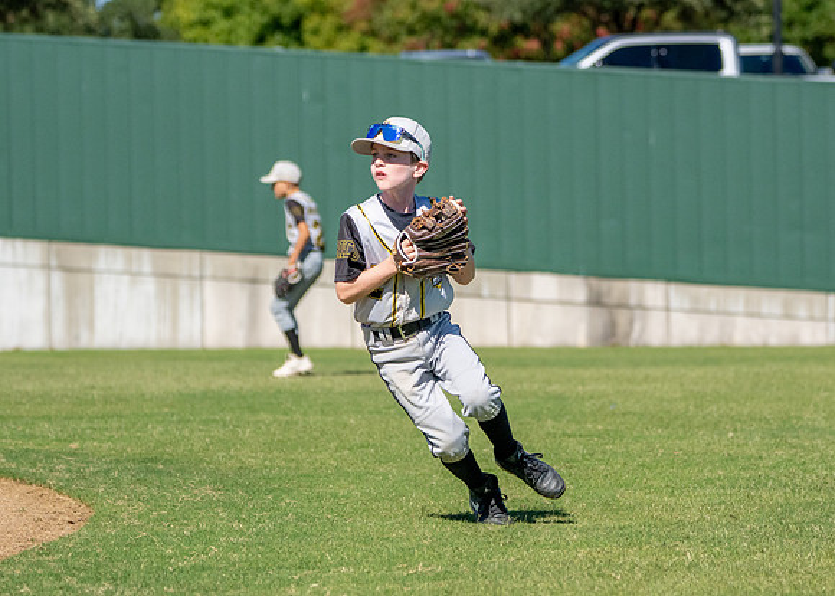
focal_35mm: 261
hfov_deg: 7.7
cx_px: 484
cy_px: 255
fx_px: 6188
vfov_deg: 5.5
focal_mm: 152
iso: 800
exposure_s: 1/8000
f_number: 5
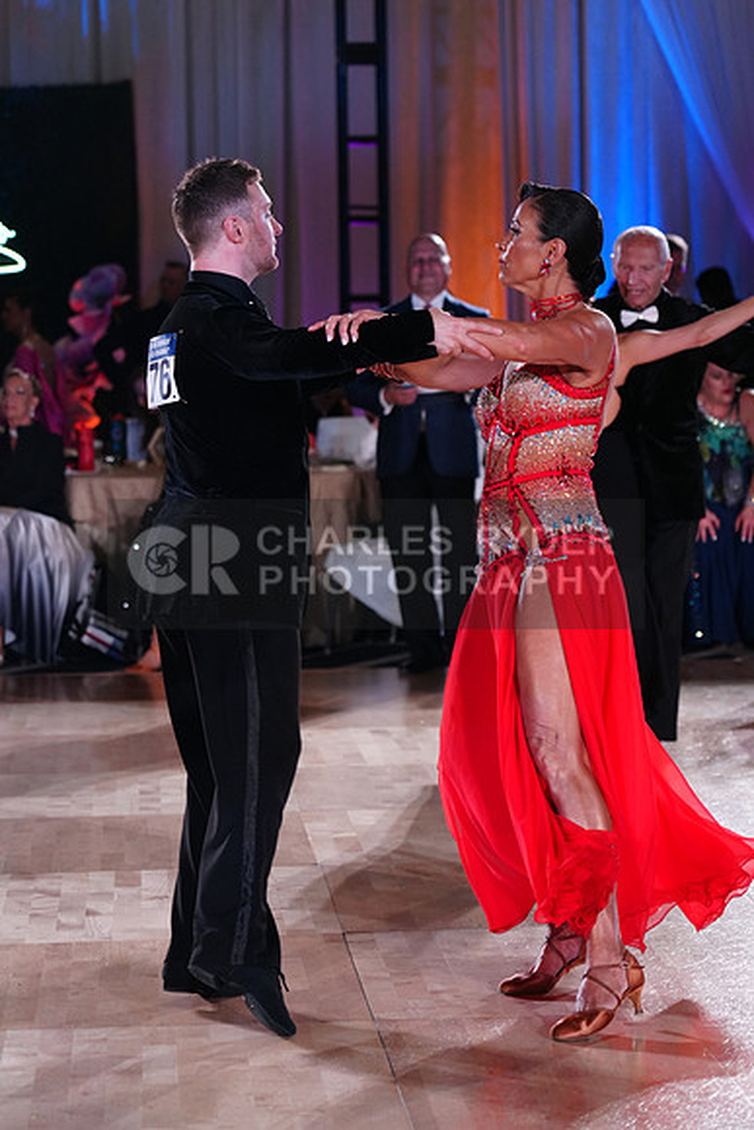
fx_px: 3297
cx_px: 377
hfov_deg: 13.0
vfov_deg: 19.5
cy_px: 565
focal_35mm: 105
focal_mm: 105
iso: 2000
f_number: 4
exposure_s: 1/320
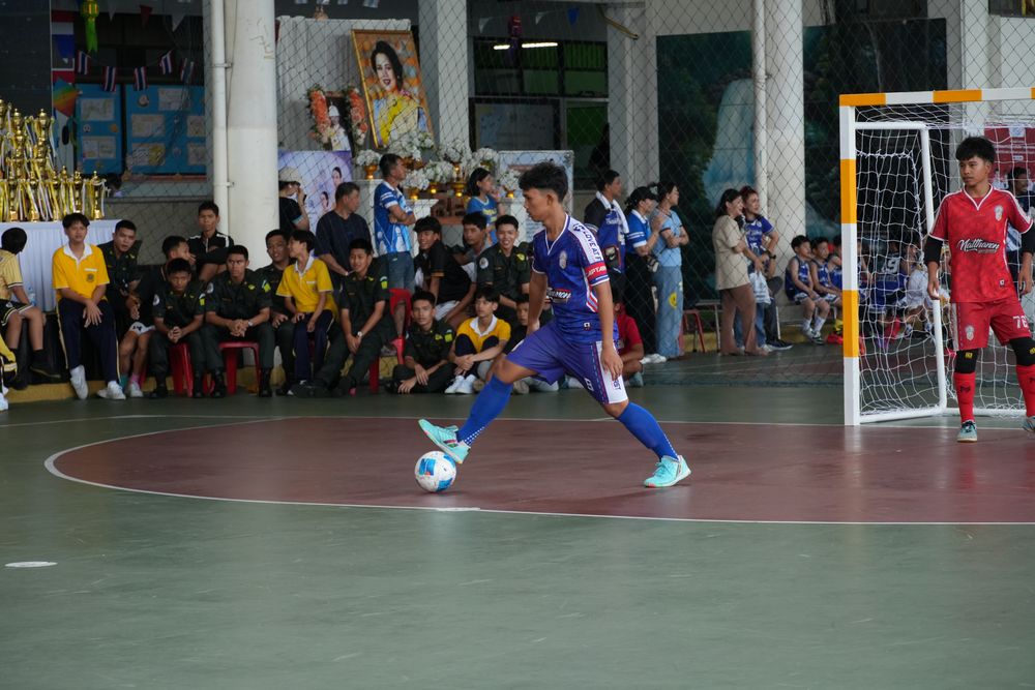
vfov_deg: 11.9
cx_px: 518
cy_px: 345
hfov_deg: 17.7
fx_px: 3321
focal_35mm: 116
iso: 1000
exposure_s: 1/400
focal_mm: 77
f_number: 5.6
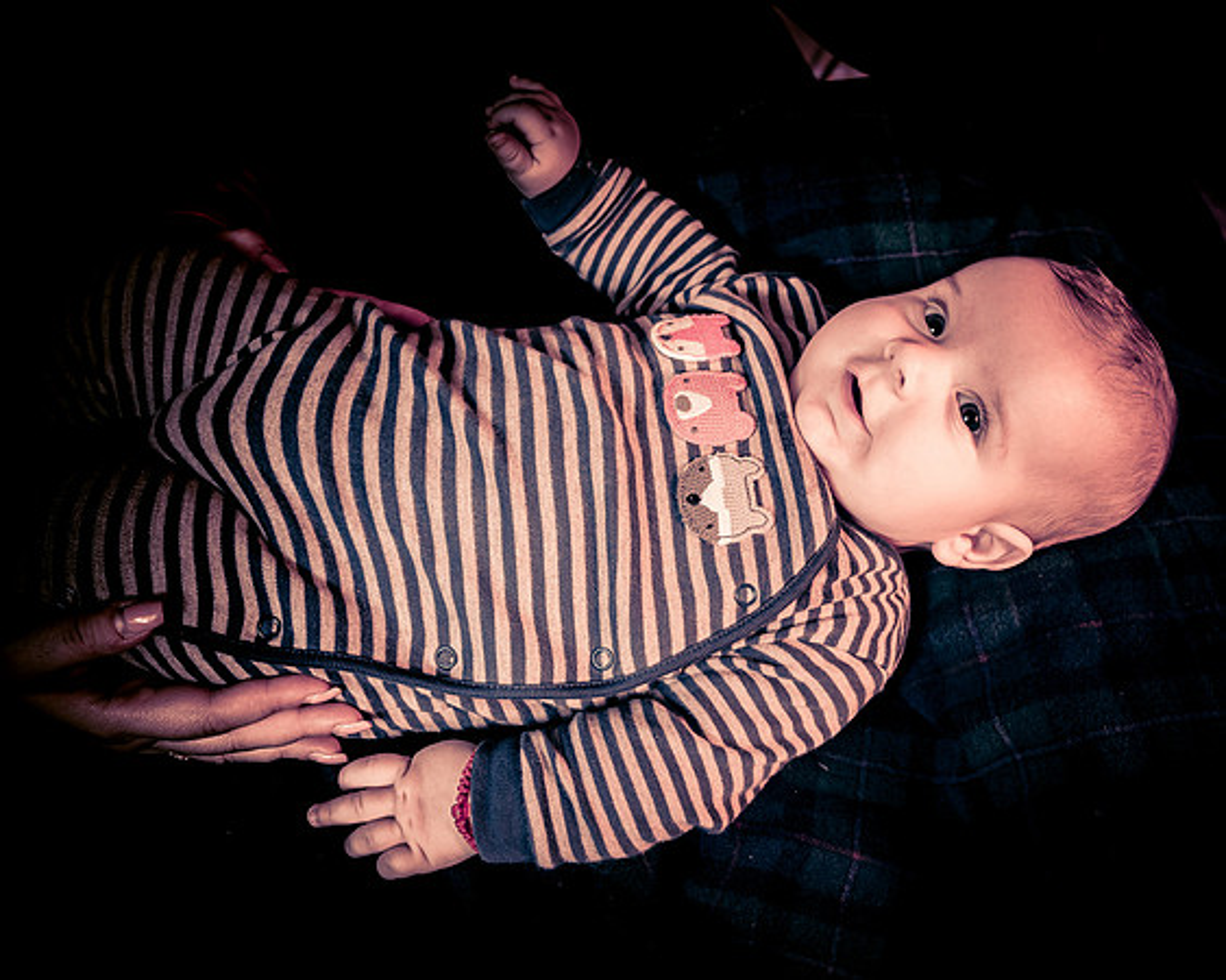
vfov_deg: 39.0
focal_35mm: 38
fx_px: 1364
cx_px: 727
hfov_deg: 48.1
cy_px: 317
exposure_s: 1/80
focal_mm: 24
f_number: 4
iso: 100
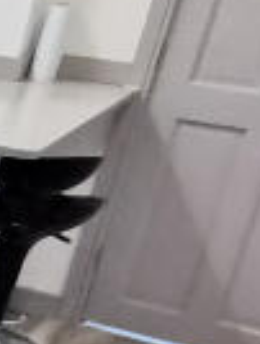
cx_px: -734
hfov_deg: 8.1
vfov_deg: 16.0
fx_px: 1218
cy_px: 290
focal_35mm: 122
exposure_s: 1/50
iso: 125
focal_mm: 2.35
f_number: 2.2
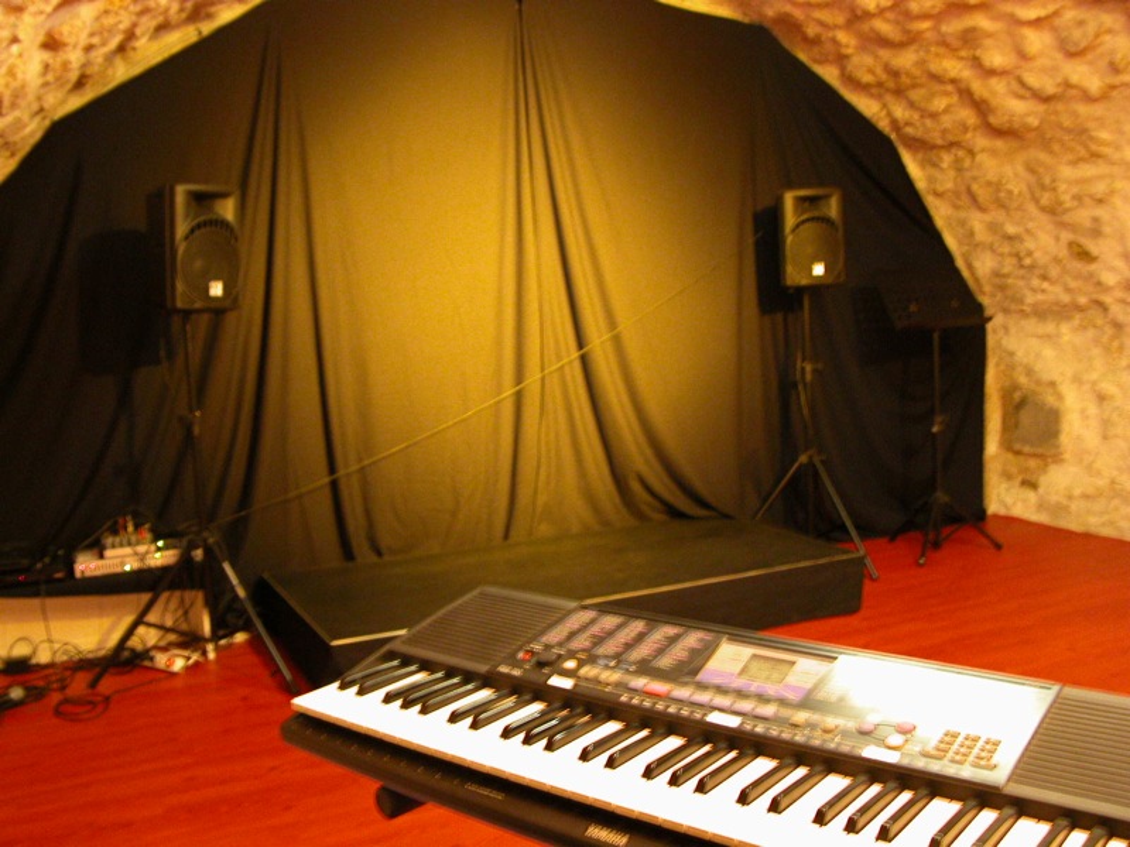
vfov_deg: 40.7
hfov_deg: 52.6
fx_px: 1143
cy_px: 424
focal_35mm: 35
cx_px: 565
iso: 400
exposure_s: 1/3.7
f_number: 2.8
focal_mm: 8.9
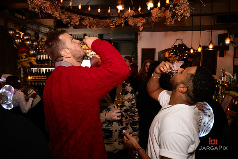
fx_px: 168
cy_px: 76
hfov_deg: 70.6
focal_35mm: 25
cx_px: 114
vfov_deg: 50.6
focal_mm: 24
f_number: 3.2
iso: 3200
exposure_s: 1/100
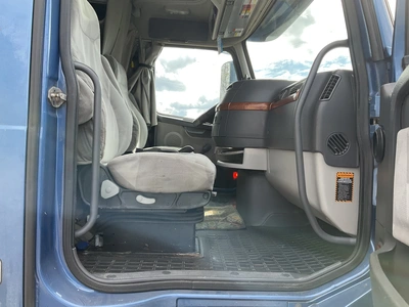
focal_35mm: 29
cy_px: 154
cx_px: 204
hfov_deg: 61.7
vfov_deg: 48.2
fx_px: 343
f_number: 1.8
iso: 25
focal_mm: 3
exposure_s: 1/309
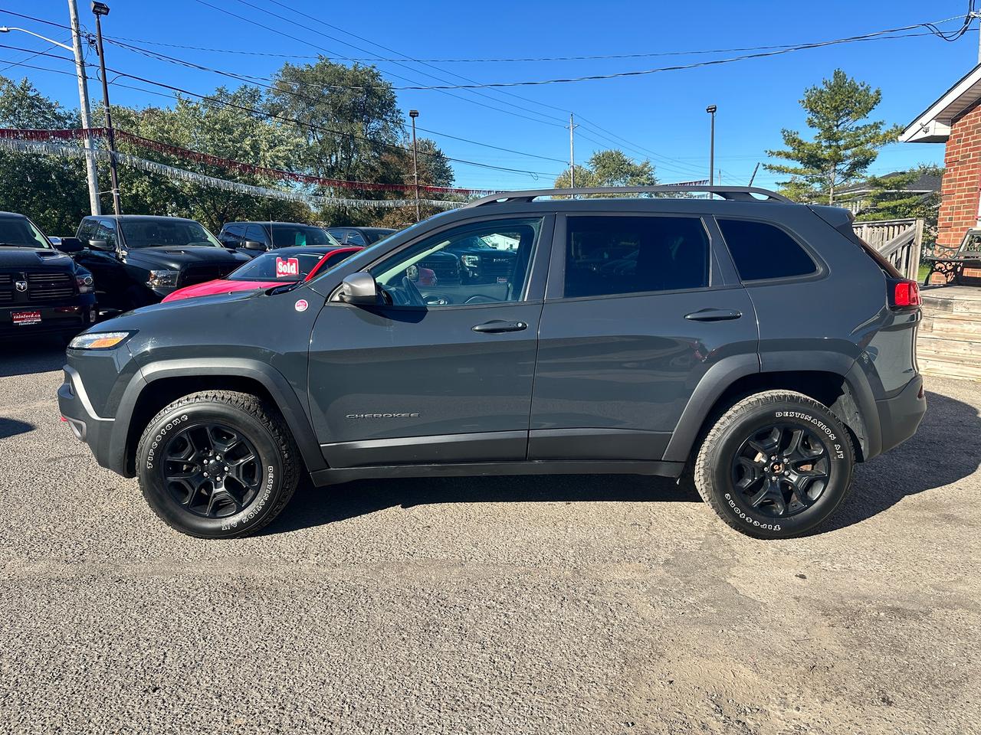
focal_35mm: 24
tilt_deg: -9.8
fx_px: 680
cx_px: 490
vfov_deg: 56.8
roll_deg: -0.3
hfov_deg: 71.6
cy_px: 368
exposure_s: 1/2299
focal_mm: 6.86
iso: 80
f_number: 1.78
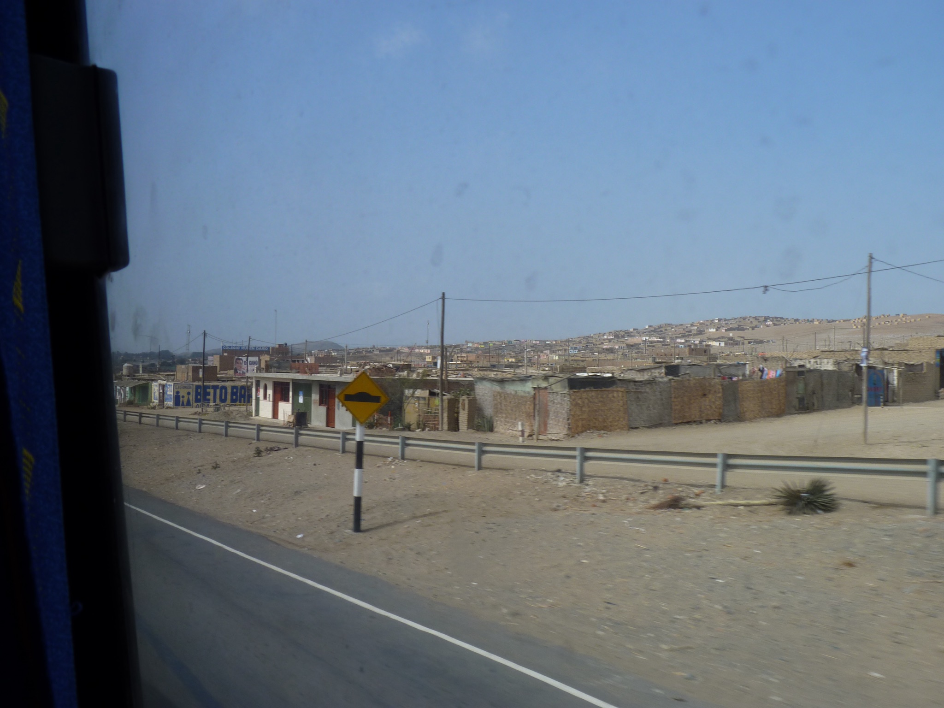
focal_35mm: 32
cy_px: 354
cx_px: 472
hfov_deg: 56.8
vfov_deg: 44.2
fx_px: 873
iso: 80
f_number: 5
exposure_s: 1/200
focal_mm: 5.8
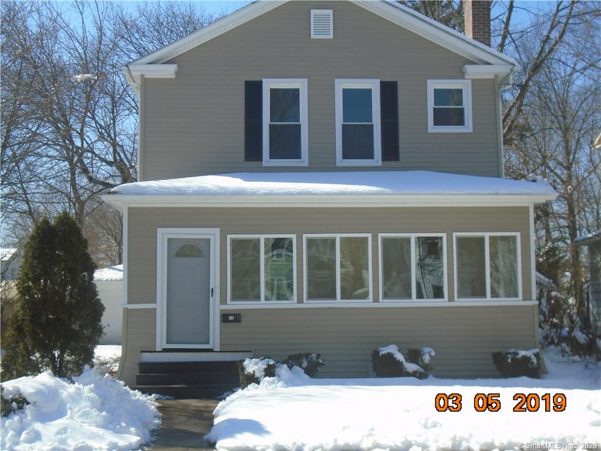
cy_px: 226
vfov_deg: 29.7
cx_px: 300
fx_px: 851
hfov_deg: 38.9
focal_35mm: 49
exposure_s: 1/500
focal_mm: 8.7
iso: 100
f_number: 4.5
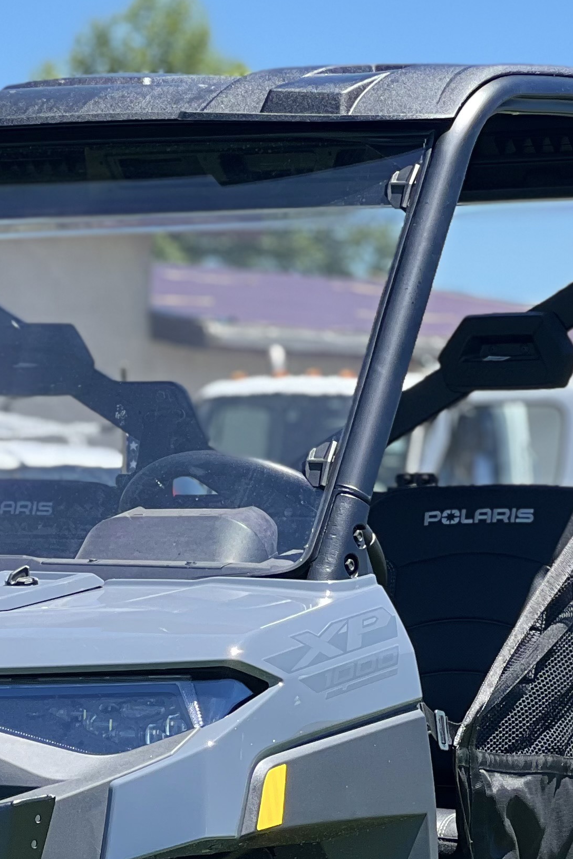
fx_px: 4728
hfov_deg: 6.9
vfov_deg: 10.3
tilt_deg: -3.0
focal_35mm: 198
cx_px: 24
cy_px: 789
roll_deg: -1.2
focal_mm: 9
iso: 25
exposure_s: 1/207
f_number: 2.8
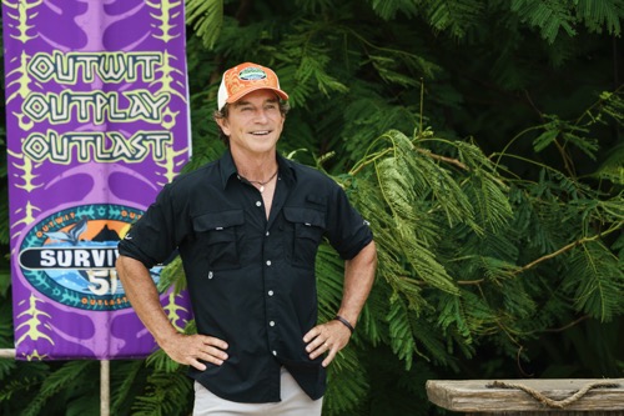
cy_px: 208
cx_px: 312
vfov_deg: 4.8
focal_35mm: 285
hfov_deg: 7.2
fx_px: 4938
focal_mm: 285
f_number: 6.3
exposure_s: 1/1000
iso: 800
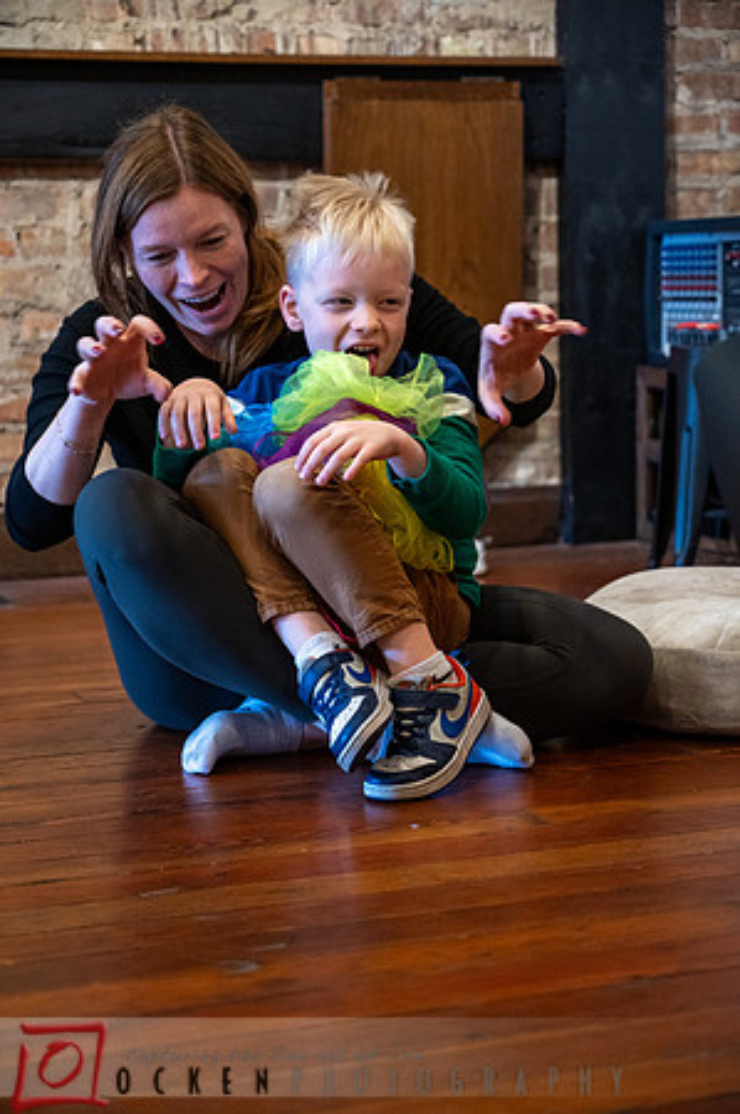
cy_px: 557
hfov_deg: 20.3
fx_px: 2070
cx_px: 370
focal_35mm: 67
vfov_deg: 30.1
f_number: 4
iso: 3200
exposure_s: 1/125
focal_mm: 67
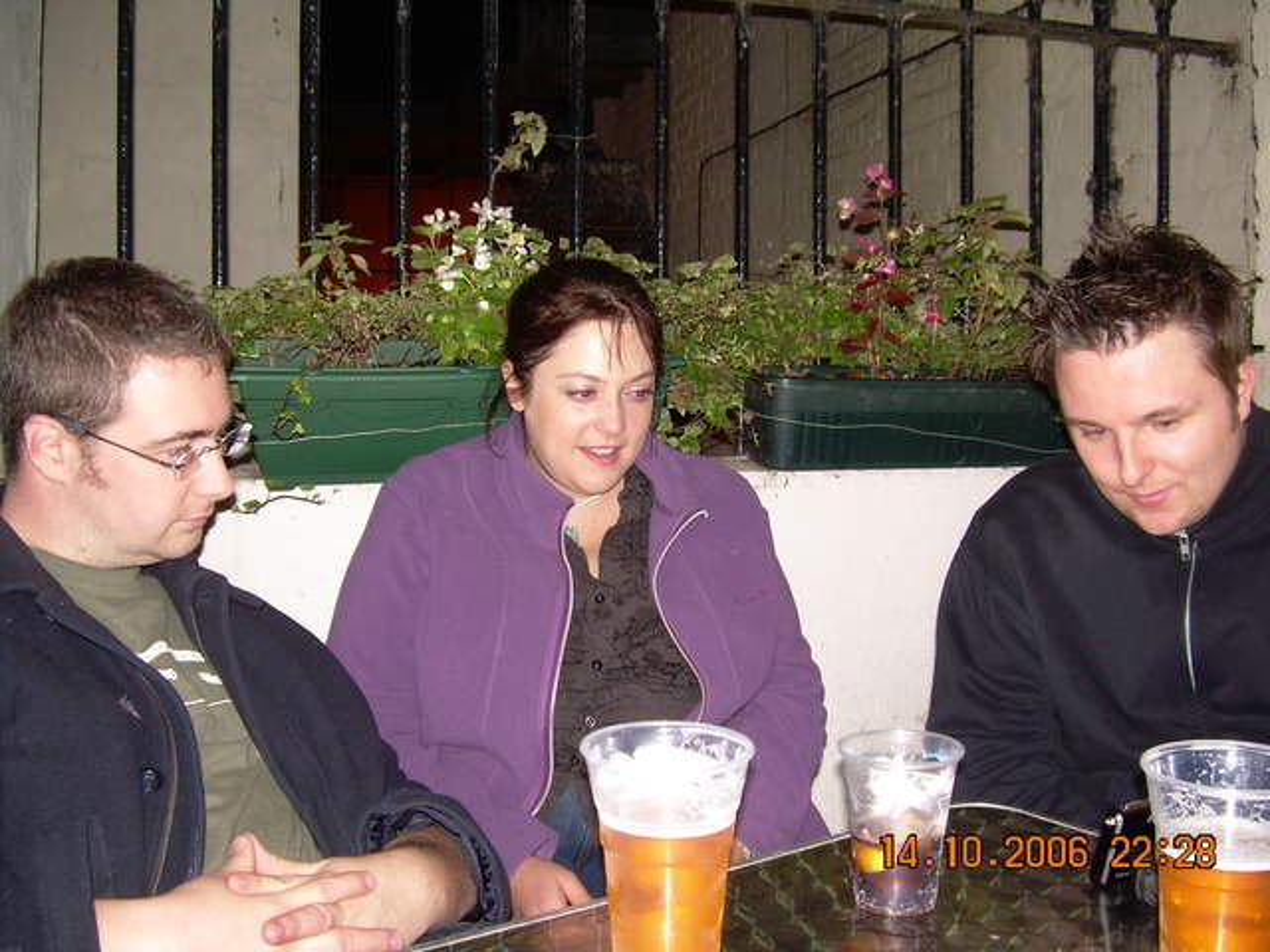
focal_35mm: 38
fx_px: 1394
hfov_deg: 49.0
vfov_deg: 37.7
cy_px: 476
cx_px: 635
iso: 92
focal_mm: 6.3
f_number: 2.8
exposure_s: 1/60
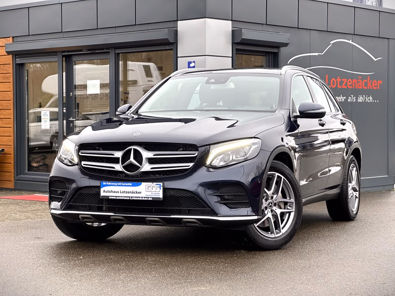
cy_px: 148
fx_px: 879
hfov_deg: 25.3
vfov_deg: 19.1
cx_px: 198
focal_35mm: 77
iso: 100
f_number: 2.8
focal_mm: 9
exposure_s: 1/99
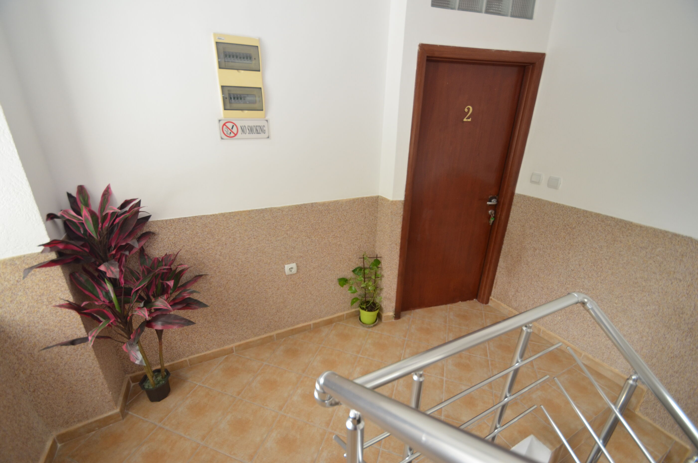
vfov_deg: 77.1
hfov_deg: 100.5
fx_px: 290
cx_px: 349
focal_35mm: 15
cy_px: 232
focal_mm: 10
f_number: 4
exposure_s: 1/60
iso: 500
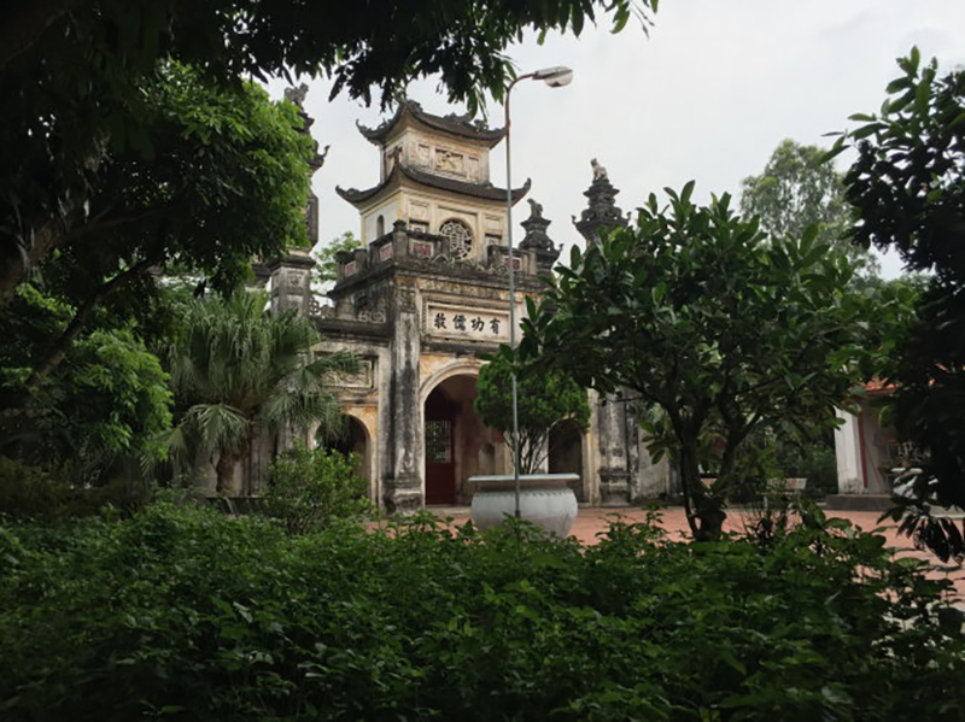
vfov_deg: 48.2
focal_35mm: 29
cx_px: 482
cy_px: 361
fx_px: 808
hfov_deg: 61.7
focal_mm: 4.15
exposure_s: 1/1412
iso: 32
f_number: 2.2
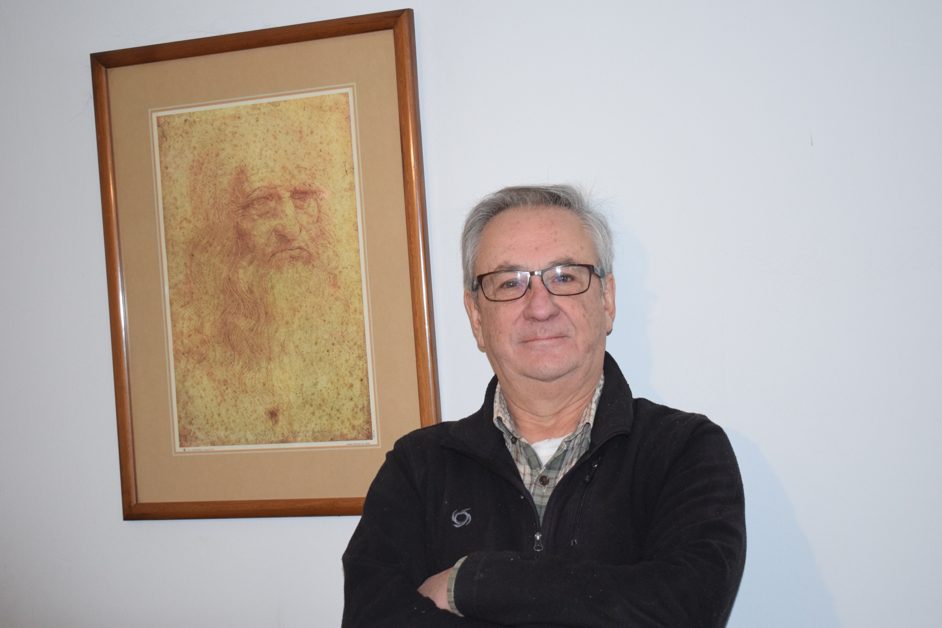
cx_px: 471
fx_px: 1570
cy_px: 314
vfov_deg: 22.6
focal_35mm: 60
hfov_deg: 33.4
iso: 1800
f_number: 4.8
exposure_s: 1/60
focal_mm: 40
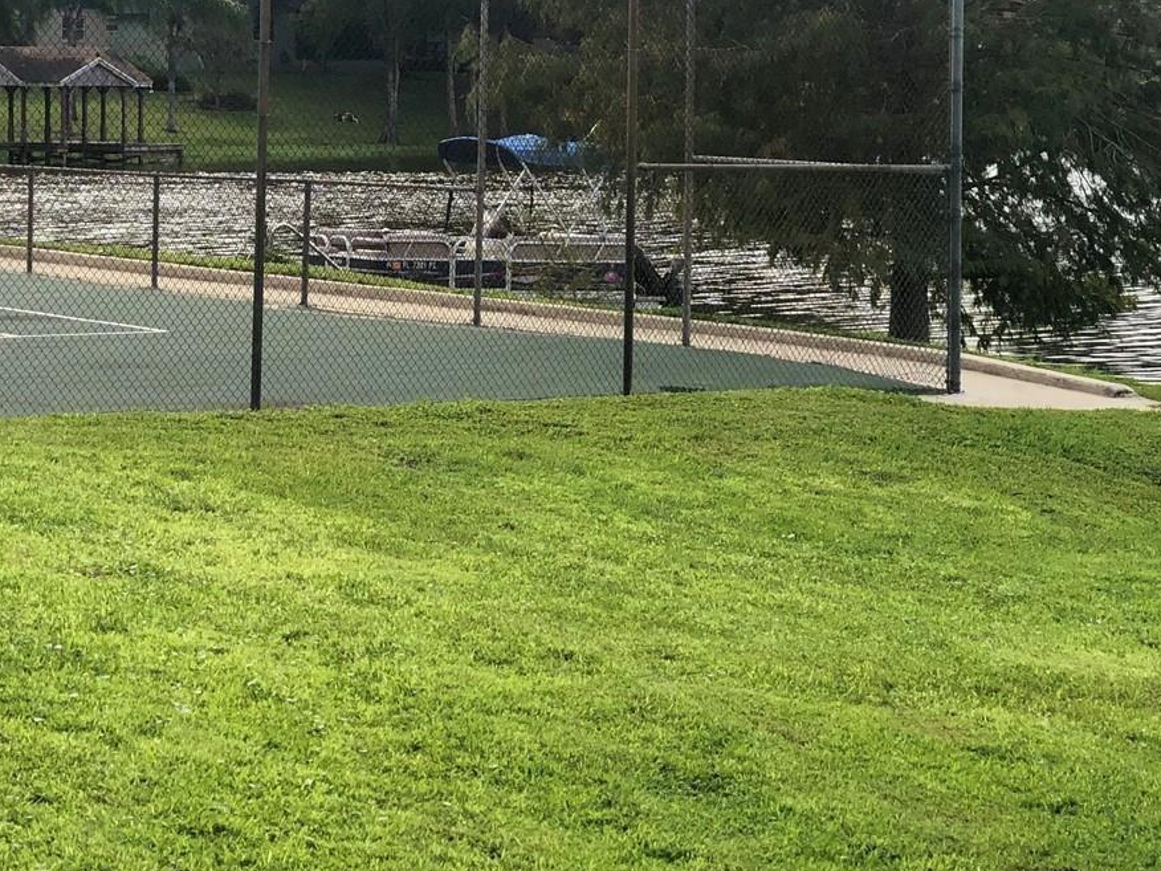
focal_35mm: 95
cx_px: 310
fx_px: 3186
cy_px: 82
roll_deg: +1.0
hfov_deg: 20.5
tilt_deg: -0.4
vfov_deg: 15.4
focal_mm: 6
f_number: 2.4
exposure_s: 1/1279
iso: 16
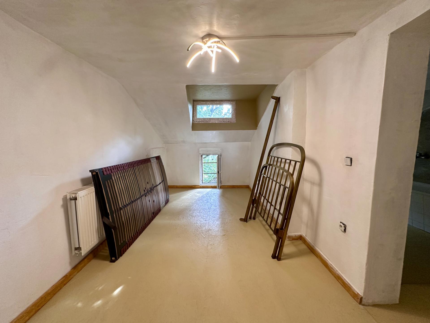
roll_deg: +0.7
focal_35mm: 14
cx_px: 215
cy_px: 162
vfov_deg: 85.7
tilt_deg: -6.3
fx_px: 174
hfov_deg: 102.1
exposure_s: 1/100
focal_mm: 2.22
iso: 250
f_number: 2.2
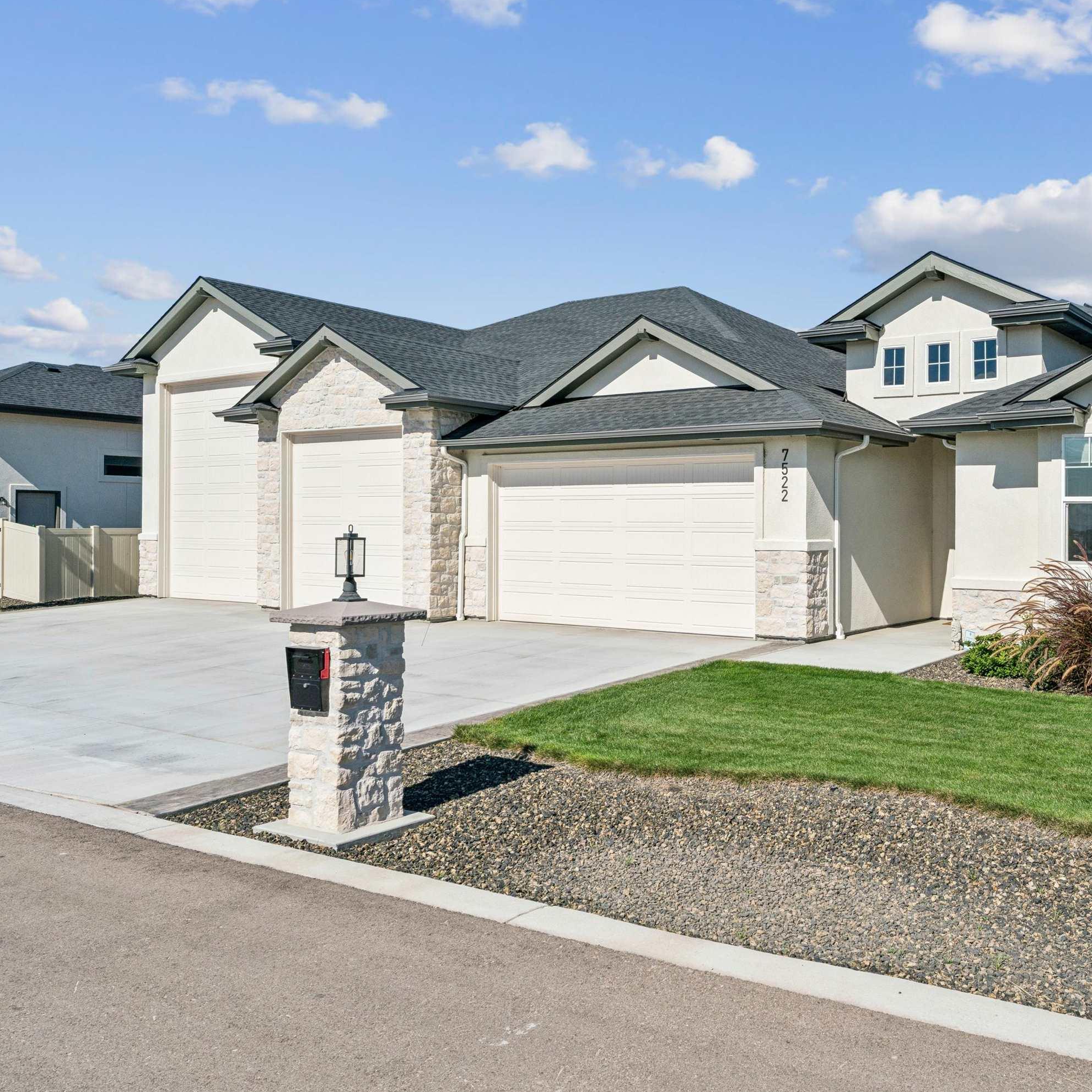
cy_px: 535
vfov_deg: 55.6
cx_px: 784
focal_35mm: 29
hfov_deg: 53.7
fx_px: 1035
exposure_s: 1/640
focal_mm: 22
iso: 400
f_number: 13
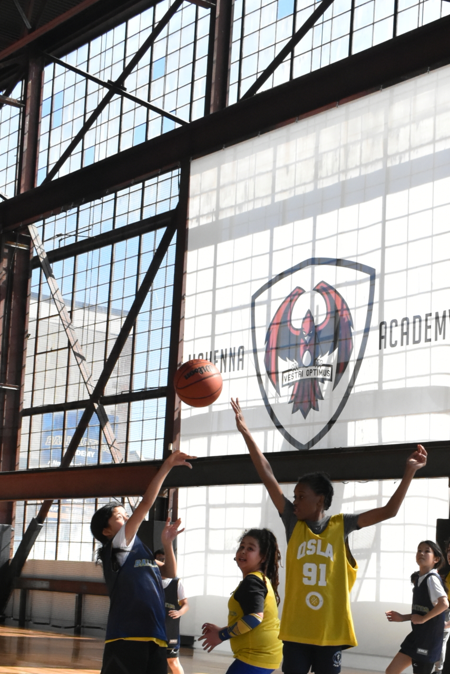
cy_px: 531
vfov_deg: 28.7
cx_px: 371
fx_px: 1293
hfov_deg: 19.5
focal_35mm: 69
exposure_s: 1/4000
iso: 2500
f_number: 5.6
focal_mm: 23
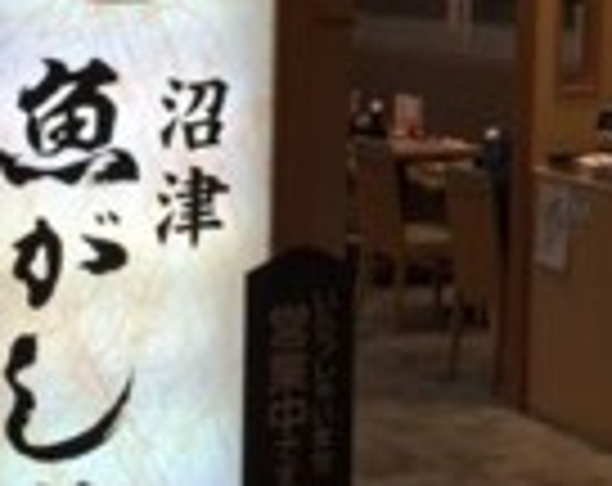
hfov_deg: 20.3
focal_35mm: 94
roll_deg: -2.2
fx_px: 1698
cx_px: 423
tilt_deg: -5.1
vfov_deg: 16.2
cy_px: 135
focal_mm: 4.15
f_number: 2.2
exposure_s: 1/60
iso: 32
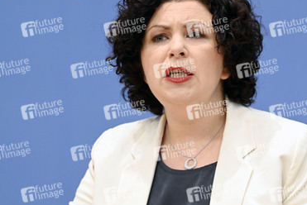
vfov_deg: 7.6
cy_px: 89
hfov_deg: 11.3
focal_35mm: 182
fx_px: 1553
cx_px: 186
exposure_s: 1/640
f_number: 5.6
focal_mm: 150
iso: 5000
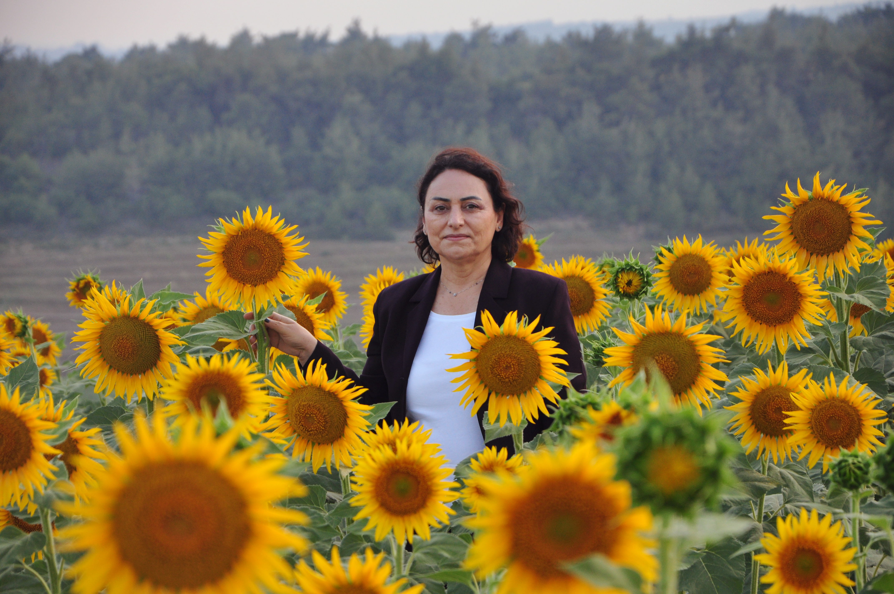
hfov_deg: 13.1
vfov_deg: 8.7
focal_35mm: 158
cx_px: 447
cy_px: 297
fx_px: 3906
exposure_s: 1/200
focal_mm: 105
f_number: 5.6
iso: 400
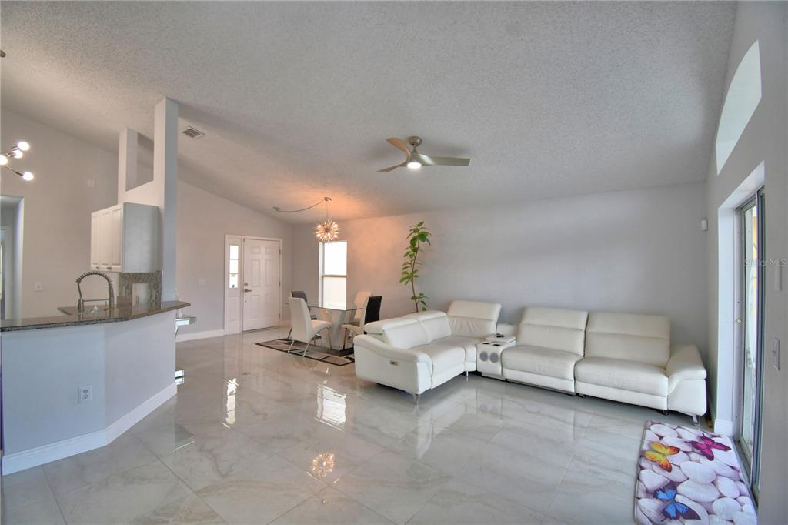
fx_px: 328
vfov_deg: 77.3
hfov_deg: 100.4
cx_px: 394
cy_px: 262
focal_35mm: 15
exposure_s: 1/125
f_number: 4.5
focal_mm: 10
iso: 400
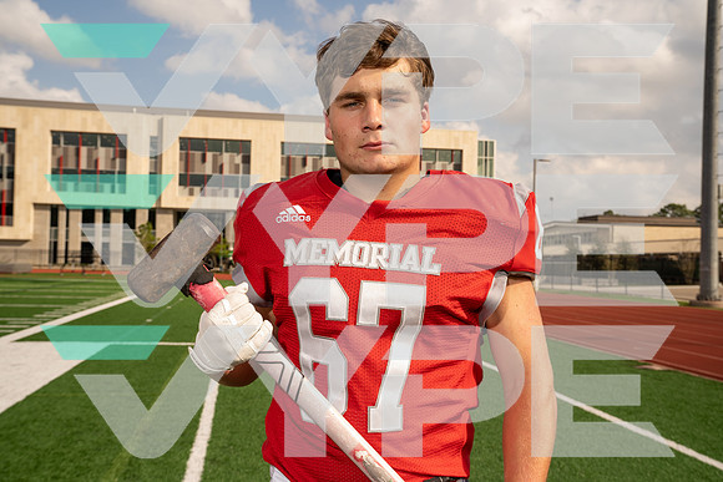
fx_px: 743
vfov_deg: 36.0
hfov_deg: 51.9
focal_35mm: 37
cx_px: 362
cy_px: 241
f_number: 8
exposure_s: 1/250
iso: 200
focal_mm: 37
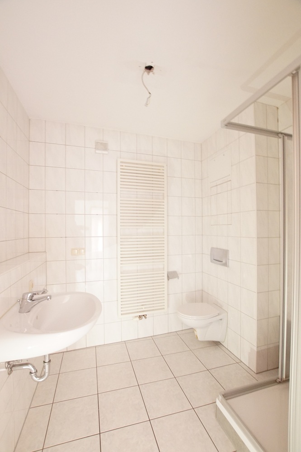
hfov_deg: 77.3
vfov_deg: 100.4
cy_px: 226
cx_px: 150
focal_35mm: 15
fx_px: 188
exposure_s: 1/4
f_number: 5
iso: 3200
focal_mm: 10
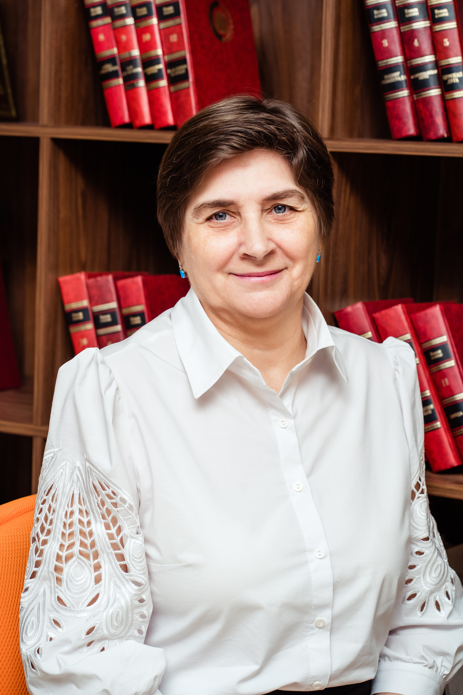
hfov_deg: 16.1
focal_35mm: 85
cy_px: 348
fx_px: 1640
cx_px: 232
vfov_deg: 23.9
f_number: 6.3
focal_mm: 85
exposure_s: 1/160
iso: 200
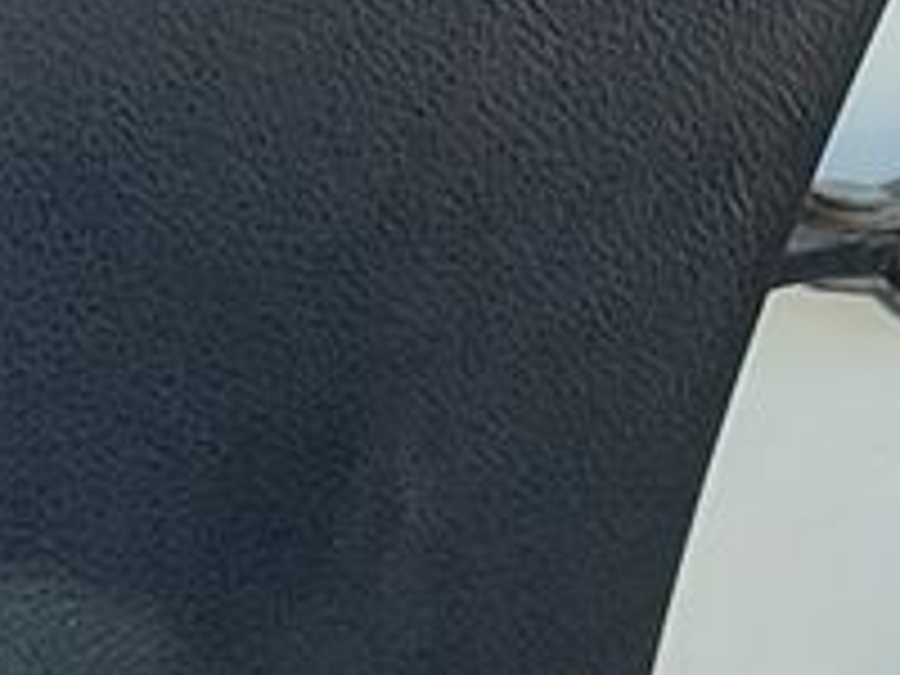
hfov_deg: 7.6
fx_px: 4992
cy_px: 770
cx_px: -2511
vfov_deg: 7.7
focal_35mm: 192
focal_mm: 6.7
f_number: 1.8
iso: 50
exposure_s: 1/132
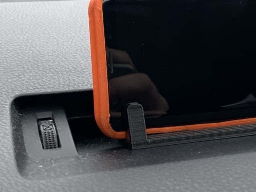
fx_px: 525
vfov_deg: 20.5
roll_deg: -3.2
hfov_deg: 27.3
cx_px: 162
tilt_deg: -16.2
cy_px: 35
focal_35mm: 71
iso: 64
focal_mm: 4.25
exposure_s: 1/121
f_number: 1.8
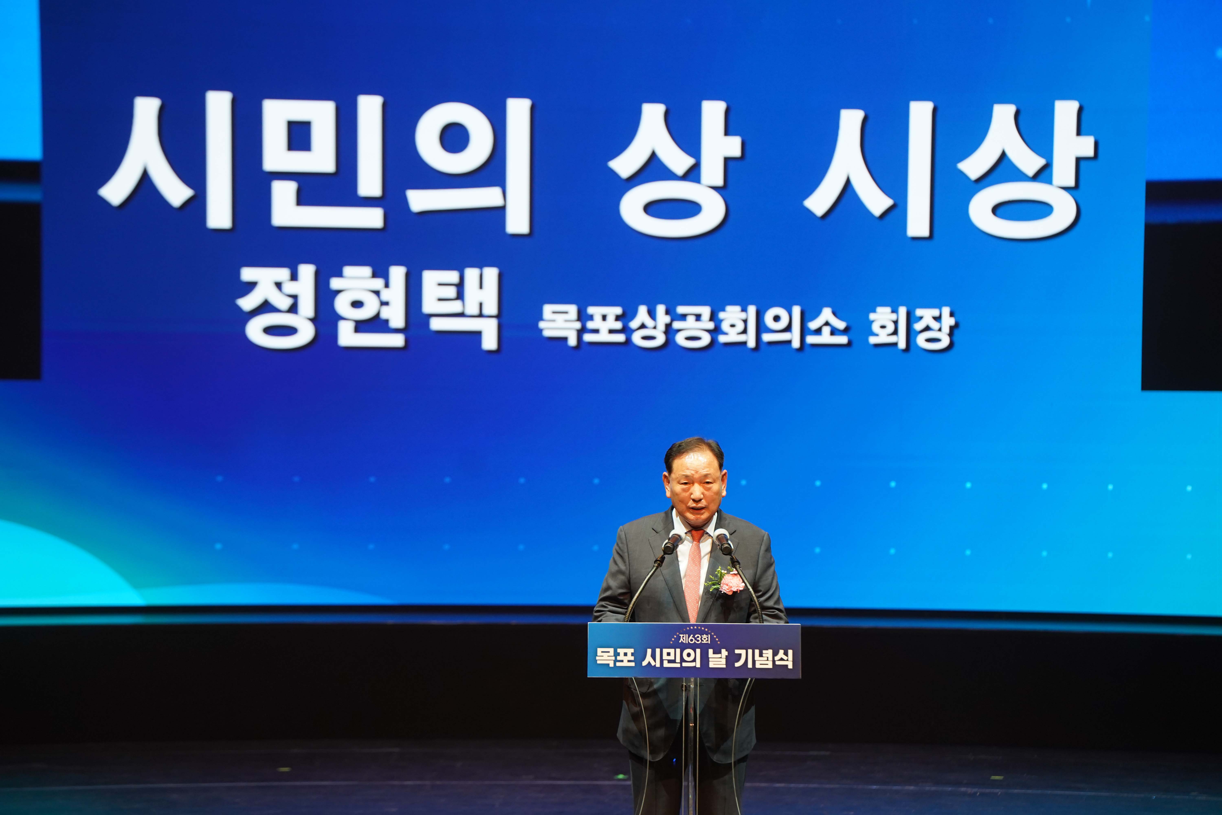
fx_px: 5227
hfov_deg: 13.3
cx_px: 611
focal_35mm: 154
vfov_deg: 8.9
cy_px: 408
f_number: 4
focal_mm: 154
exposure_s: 1/160
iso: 1600
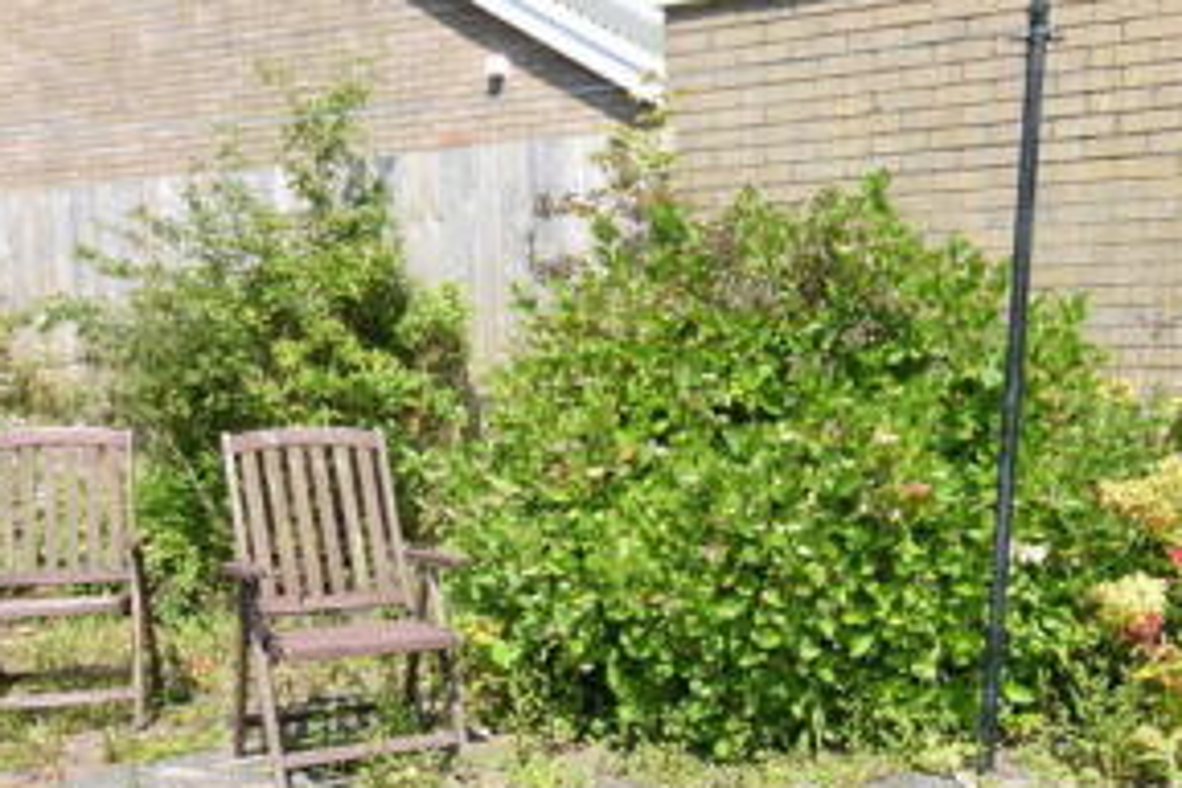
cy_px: 626
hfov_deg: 47.0
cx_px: 733
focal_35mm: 41
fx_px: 1346
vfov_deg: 31.8
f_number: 9
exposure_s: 1/320
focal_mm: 12
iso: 200
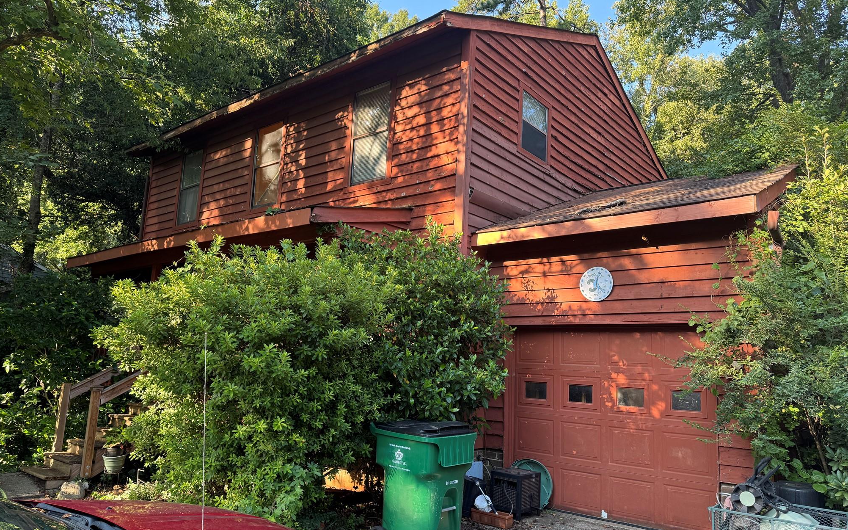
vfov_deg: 47.6
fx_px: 601
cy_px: 276
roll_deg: -2.6
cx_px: 431
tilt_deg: +9.6
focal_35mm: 26
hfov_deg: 70.4
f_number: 1.78
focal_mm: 6.76
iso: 64
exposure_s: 1/129
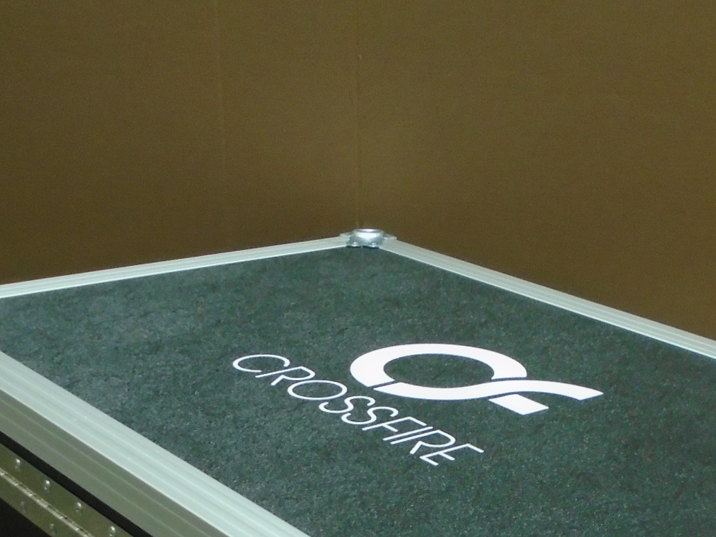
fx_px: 1324
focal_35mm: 64
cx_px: 499
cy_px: 600
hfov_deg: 30.0
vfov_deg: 21.7
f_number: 3.2
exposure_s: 1/30
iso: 200
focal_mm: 4.6
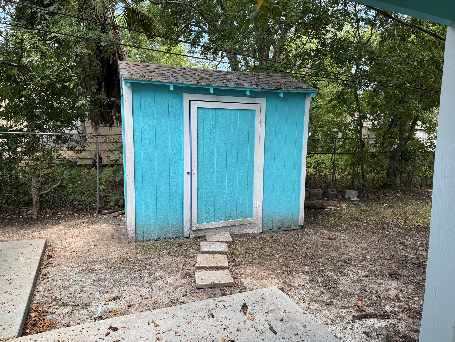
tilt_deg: -8.1
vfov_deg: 56.8
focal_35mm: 24
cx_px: 228
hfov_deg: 71.6
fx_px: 315
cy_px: 171
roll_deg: -1.3
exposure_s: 1/383
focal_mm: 6.76
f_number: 1.78
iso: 80
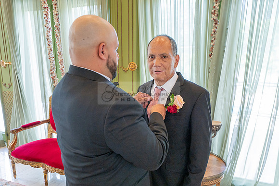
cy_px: 112
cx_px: 157
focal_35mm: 29
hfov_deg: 63.6
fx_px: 224
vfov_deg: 44.9
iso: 500
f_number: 3.5
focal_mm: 24
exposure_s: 1/160
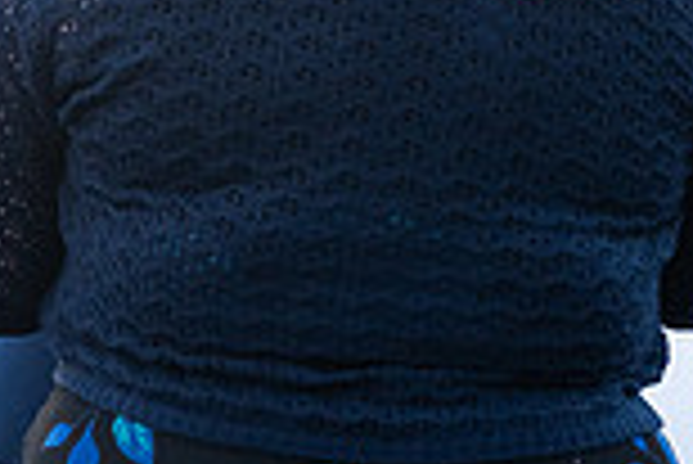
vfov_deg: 5.2
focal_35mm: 263
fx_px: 5067
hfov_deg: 7.8
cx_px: 342
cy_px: -169
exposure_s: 1/500
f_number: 4
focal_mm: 70
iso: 2000
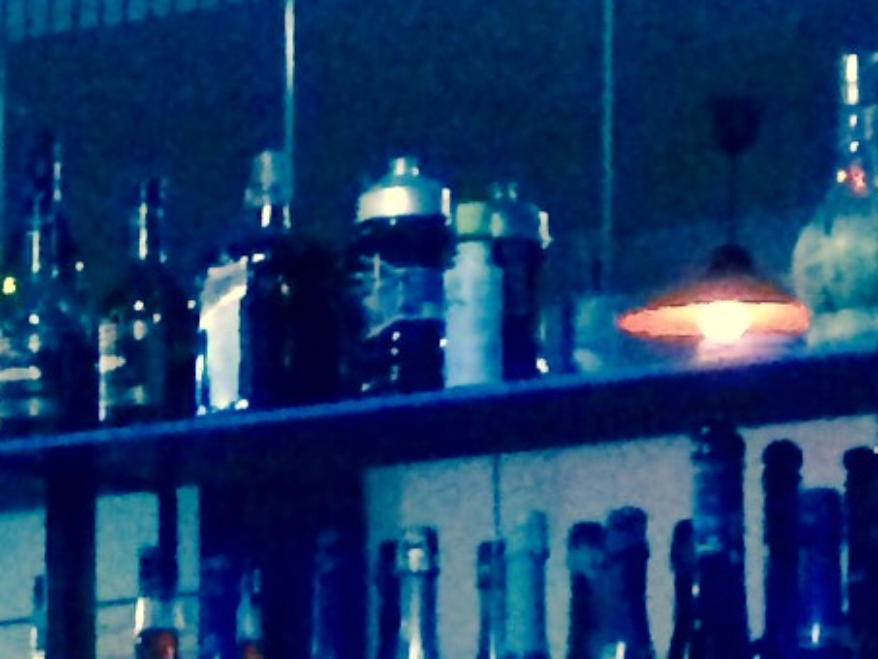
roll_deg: +0.7
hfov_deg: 8.8
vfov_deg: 7.0
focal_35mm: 209
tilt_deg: +3.7
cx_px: -1016
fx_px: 5302
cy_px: 988
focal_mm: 4.15
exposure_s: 1/15
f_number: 2.2
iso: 1000
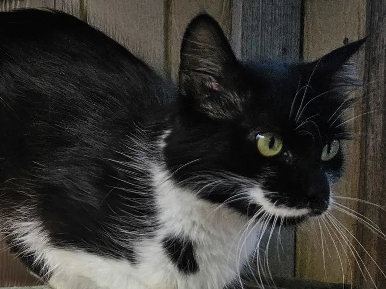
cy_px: 193
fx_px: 636
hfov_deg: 32.0
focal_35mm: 57
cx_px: 30
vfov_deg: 25.5
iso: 50
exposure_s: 1/365
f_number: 1.8
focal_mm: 5.4
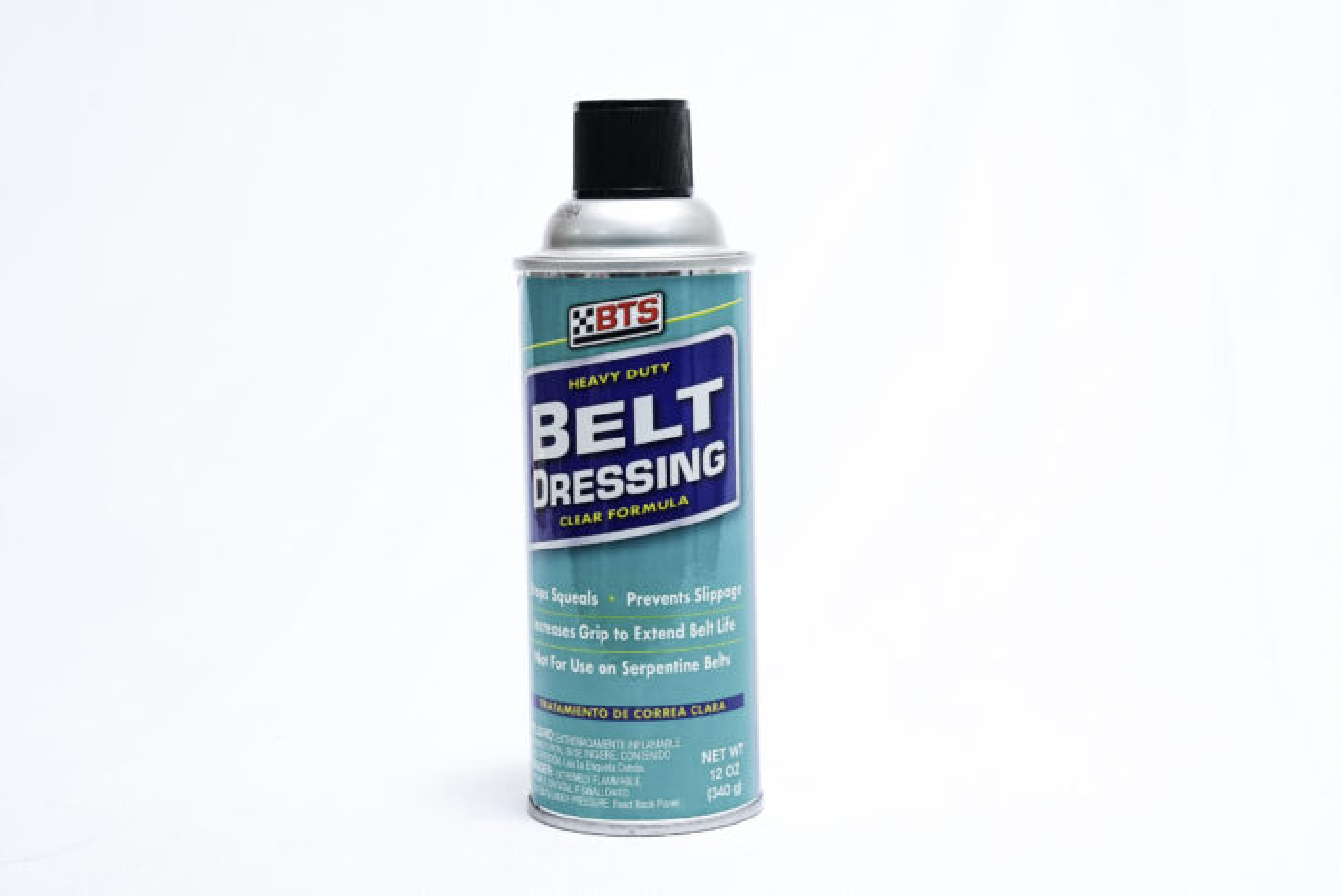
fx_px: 2610
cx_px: 670
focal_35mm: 70
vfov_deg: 19.5
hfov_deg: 28.8
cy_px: 448
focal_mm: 70
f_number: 8
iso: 3200
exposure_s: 1/250
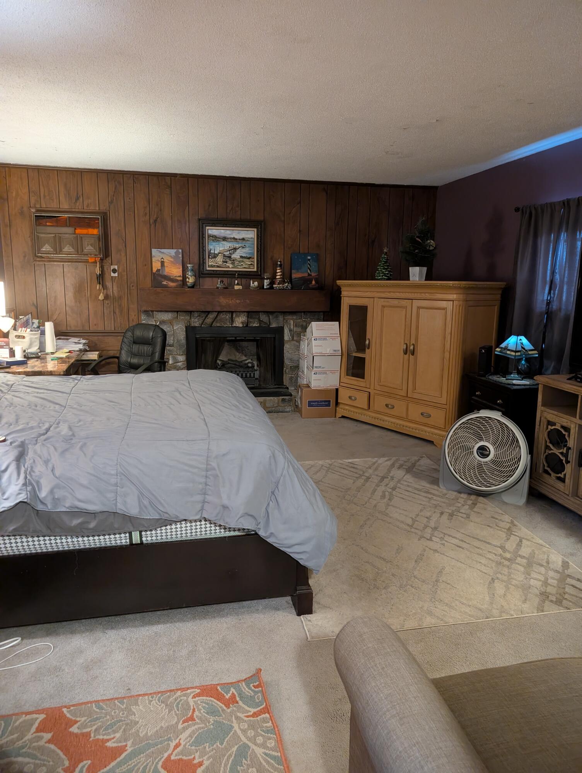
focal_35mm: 24
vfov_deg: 71.5
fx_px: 537
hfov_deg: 56.9
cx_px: 291
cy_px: 386
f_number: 1.68
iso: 1088
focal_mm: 6.9
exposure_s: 1/24
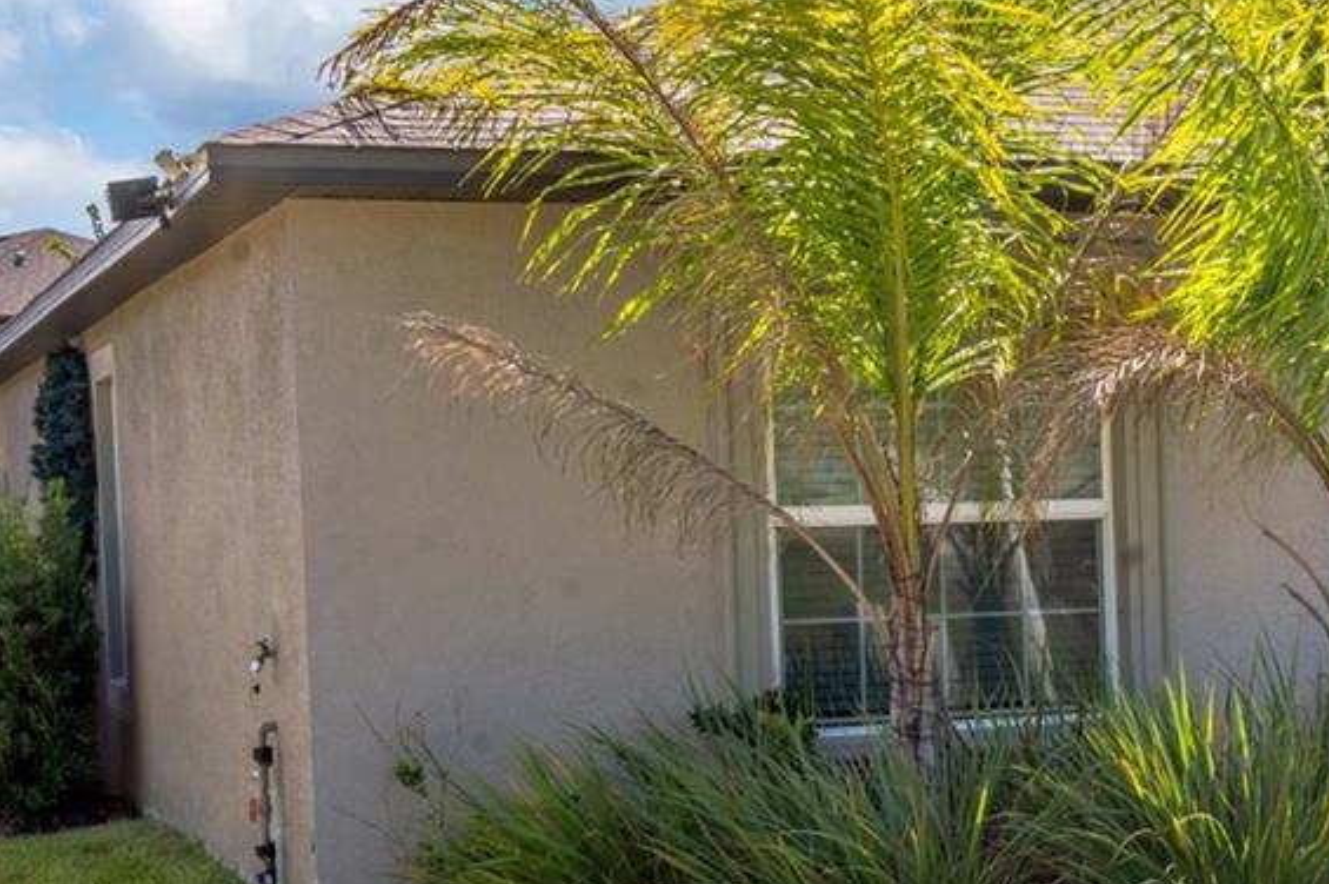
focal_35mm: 85
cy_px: 682
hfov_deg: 23.0
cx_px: 1315
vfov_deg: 16.0
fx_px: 3136
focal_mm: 30
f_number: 16
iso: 100
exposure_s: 1/45
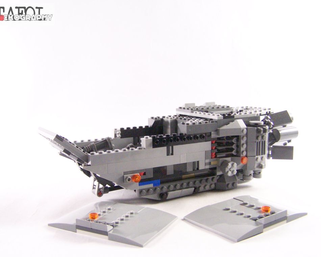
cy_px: 130
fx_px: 380
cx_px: 157
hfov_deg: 45.8
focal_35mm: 40
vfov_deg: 37.3
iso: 400
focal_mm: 6.3
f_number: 3.2
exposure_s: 1/60
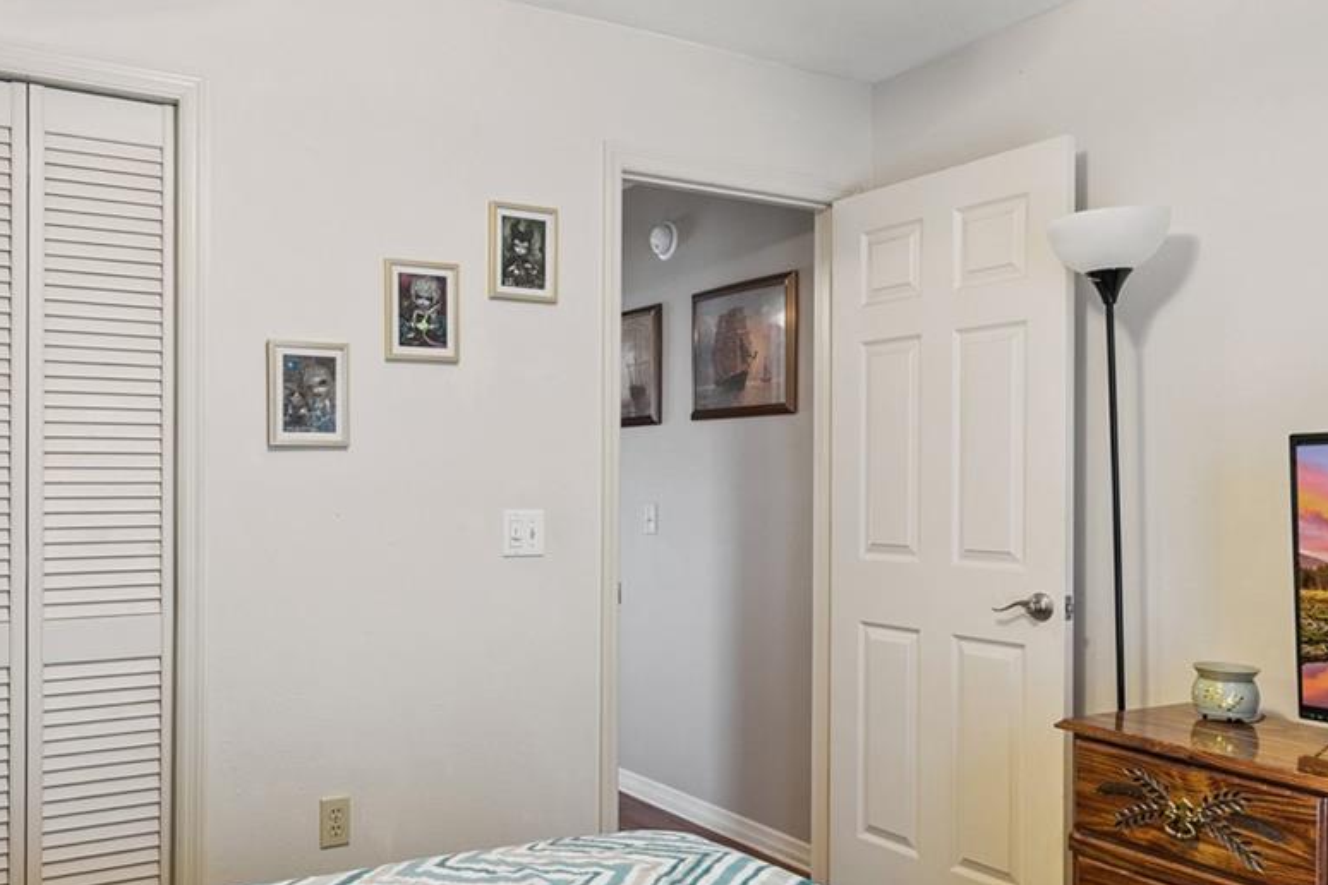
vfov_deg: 42.3
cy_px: 489
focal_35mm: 31
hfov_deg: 59.8
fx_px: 1143
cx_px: 539
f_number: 2.8
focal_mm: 10
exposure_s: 1/10
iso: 100
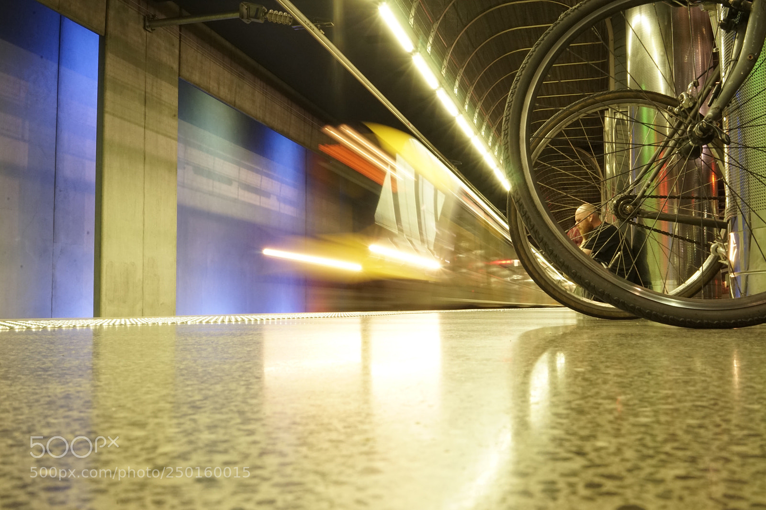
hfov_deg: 54.4
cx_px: 383
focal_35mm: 35
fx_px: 745
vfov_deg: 37.8
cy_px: 255
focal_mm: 35
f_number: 22
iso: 1250
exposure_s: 1
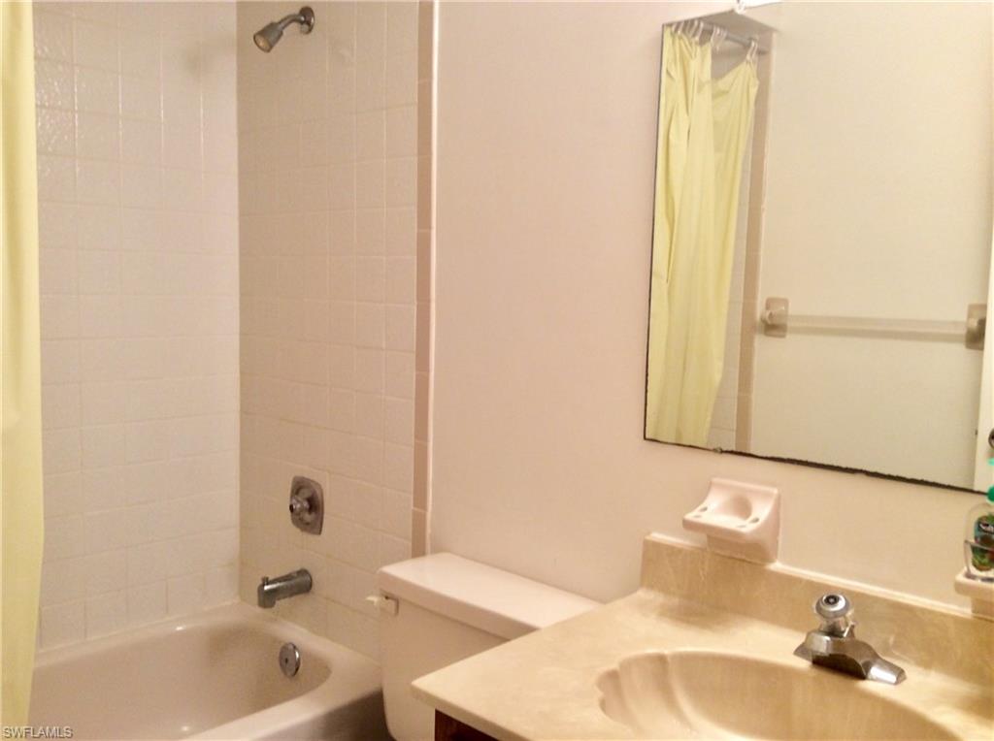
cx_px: 497
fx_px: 917
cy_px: 370
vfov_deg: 44.0
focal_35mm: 32
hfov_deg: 56.9
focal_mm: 3.3
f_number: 2.4
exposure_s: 1/24
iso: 40
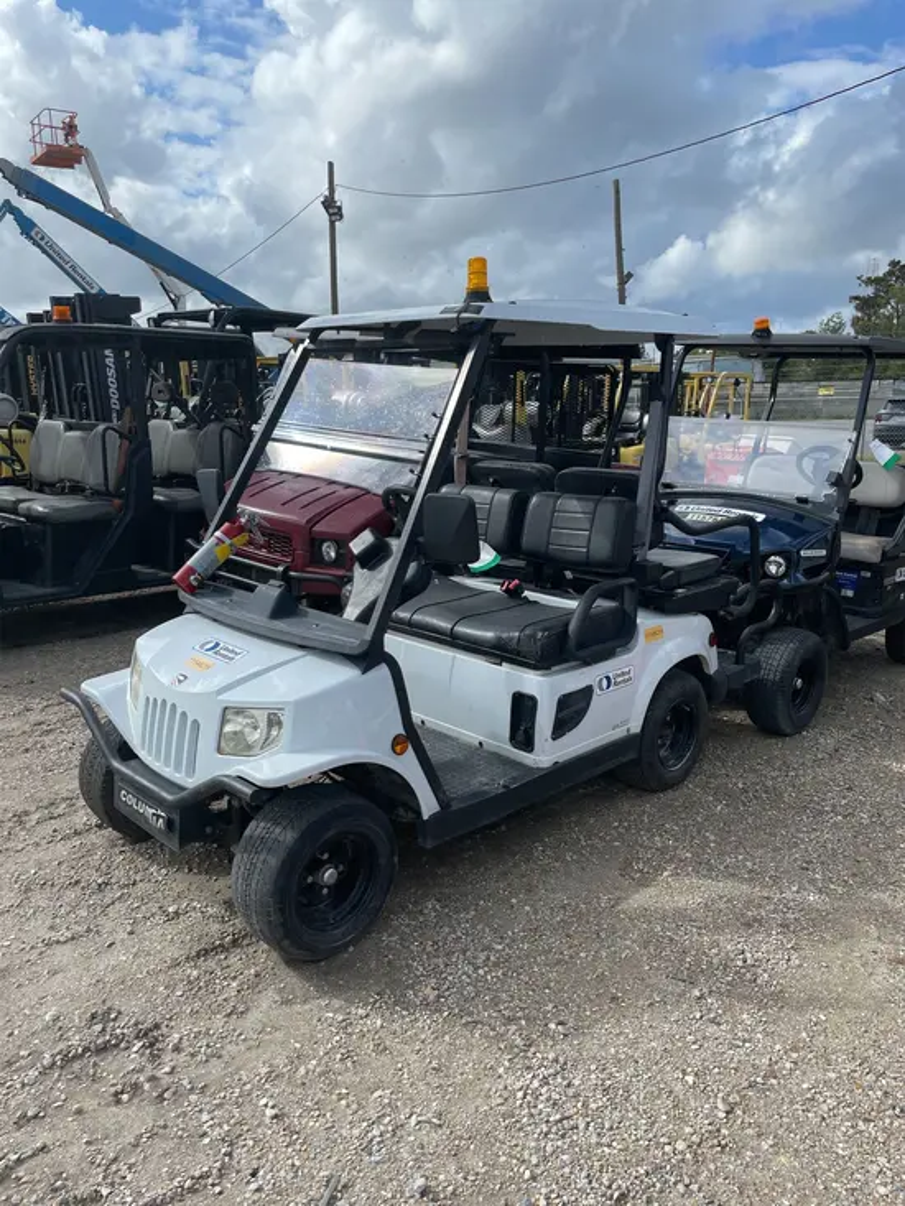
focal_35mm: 26
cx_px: 452
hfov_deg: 53.1
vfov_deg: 67.3
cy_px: 603
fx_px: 906
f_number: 1.6
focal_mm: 4.2
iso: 32
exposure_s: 1/3509
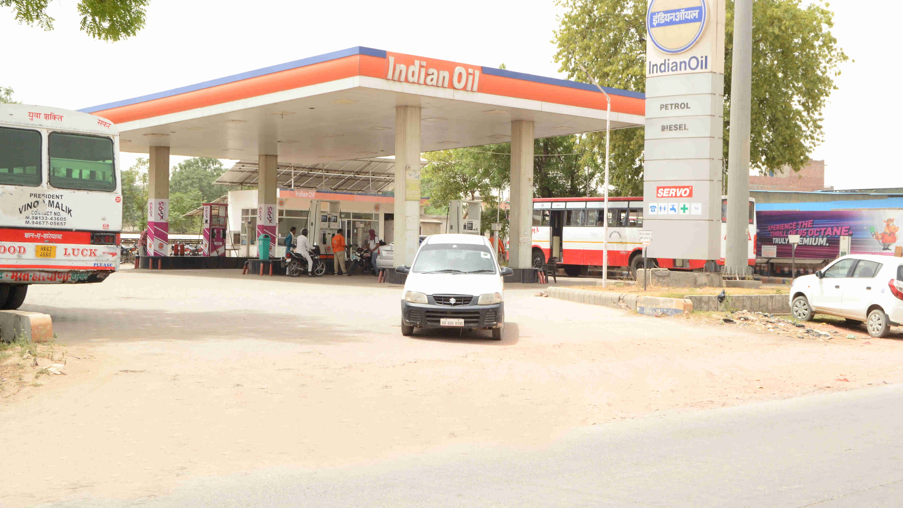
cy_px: 212
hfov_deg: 41.7
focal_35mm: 50
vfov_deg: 24.1
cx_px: 453
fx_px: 1186
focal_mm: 31
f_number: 14
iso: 400
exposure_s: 1/200
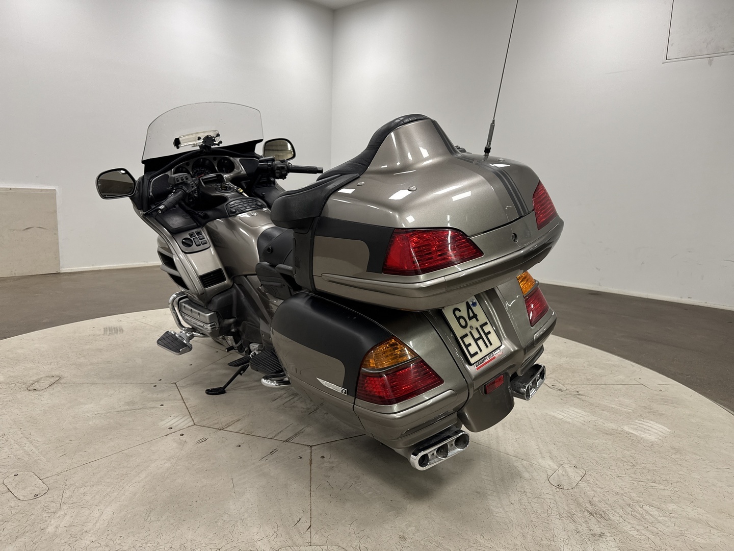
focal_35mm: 24
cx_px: 367
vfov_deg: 56.8
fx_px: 509
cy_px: 276
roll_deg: -2.7
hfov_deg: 71.6
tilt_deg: -9.2
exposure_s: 1/100
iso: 160
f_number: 1.78
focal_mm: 6.76
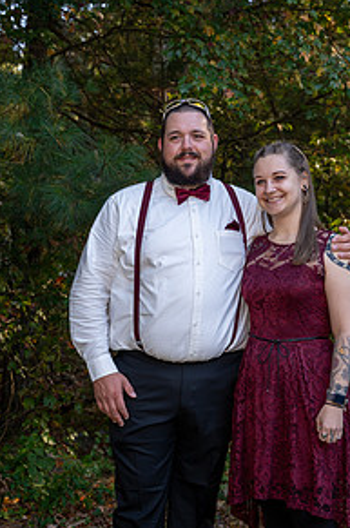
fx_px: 1156
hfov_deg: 17.2
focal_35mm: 79
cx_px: 235
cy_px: 339
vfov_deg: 25.6
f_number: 4.5
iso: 450
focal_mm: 51
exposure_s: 1/200
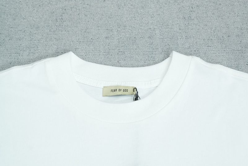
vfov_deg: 18.2
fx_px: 517
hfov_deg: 27.0
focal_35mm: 75
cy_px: 83
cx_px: 124
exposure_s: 1/160
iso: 1000
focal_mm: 50
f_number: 8
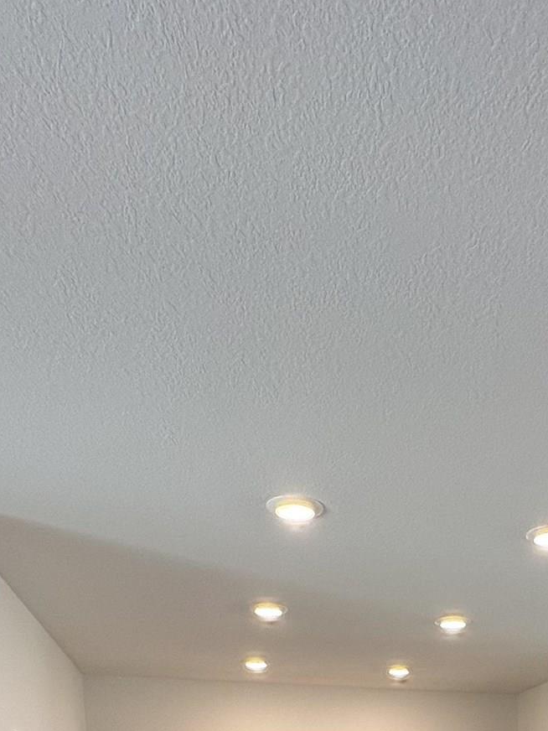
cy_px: 921
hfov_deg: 37.5
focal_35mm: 37
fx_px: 781
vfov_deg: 36.0
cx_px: 427
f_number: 2.2
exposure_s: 1/120
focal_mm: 2.22
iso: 125
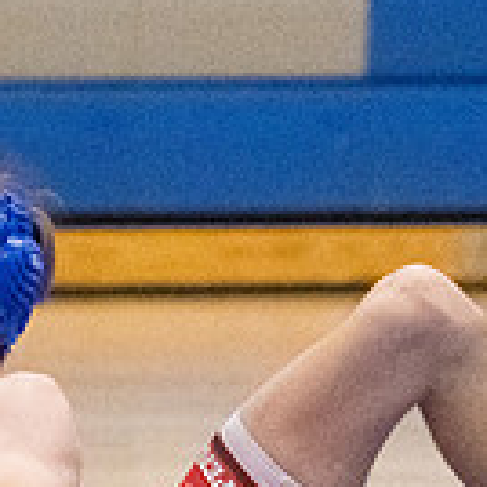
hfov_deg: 1.9
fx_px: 14930
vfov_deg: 1.9
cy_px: 331
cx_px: -432
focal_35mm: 938
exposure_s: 1/1600
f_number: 4.5
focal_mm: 170
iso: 10000
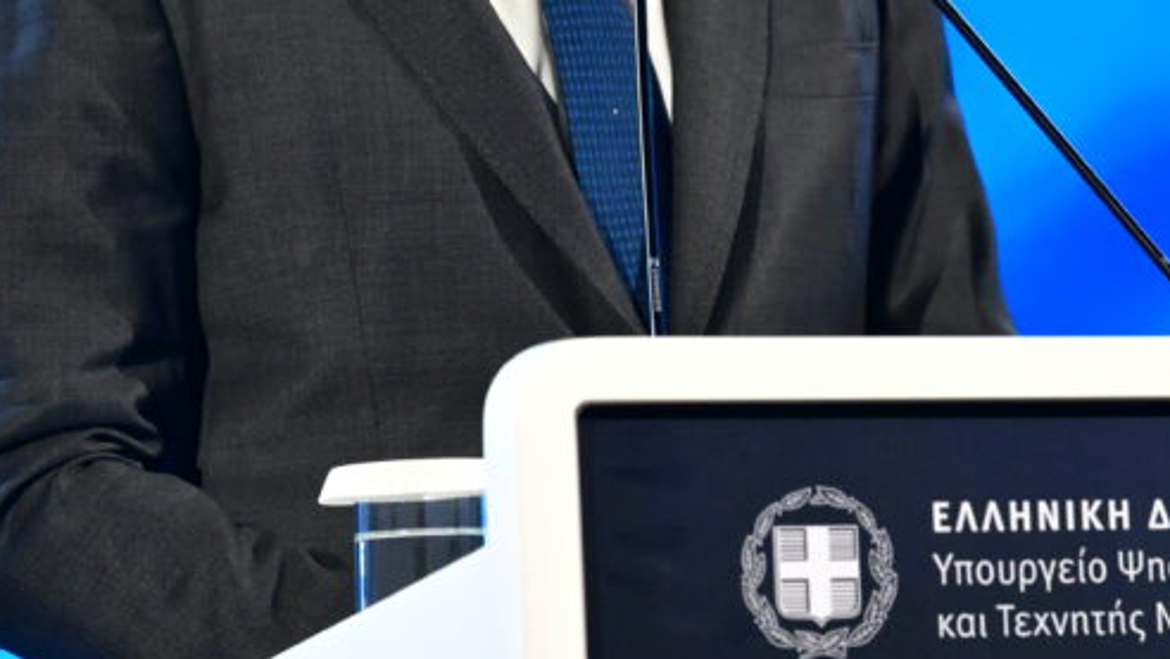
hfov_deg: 7.7
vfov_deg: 4.3
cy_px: -76
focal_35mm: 281
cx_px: 804
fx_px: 8720
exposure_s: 1/320
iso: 8000
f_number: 5.6
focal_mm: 110
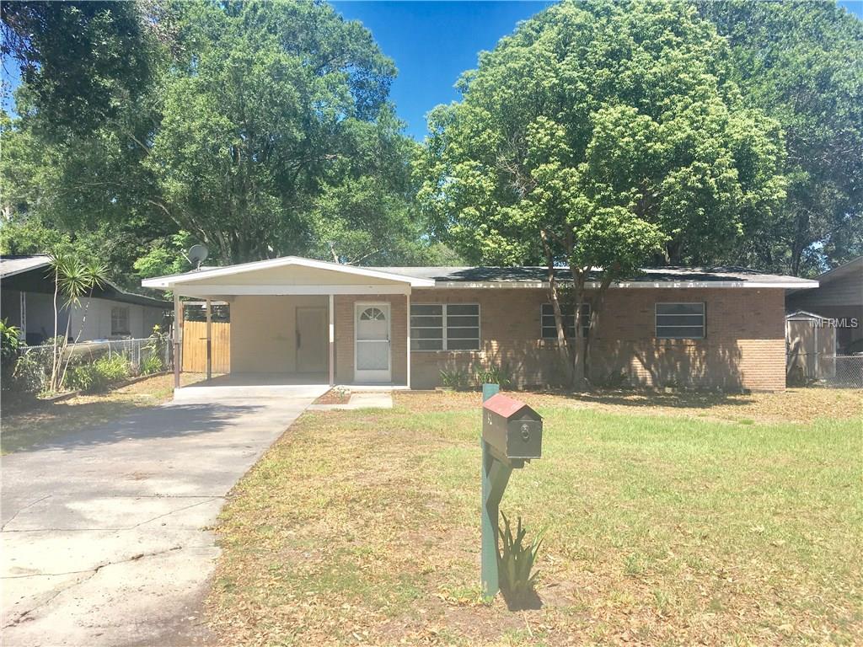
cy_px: 324
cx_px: 432
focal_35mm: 29
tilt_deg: +1.6
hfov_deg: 61.7
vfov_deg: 48.2
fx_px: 723
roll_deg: +0.5
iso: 25
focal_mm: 4.15
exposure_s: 1/1040
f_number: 2.2
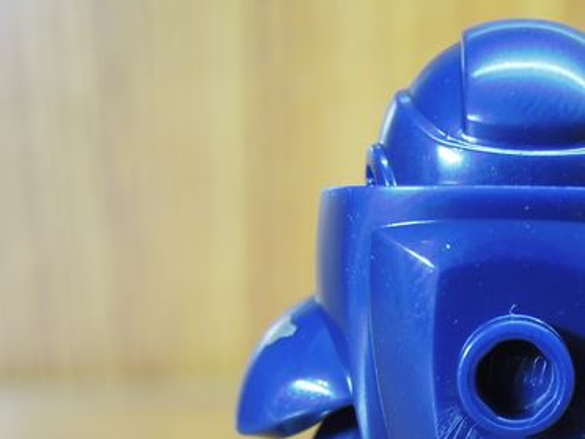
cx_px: 510
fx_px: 1453
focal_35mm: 86
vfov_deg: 16.8
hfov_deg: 22.3
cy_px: 434
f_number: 2.9
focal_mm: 7.2
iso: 160
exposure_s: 1/15
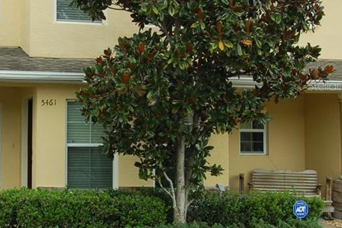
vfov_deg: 20.2
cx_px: 20
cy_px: 85
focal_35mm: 67
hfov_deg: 28.7
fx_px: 636
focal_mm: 22
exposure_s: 1/200
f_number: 7.1
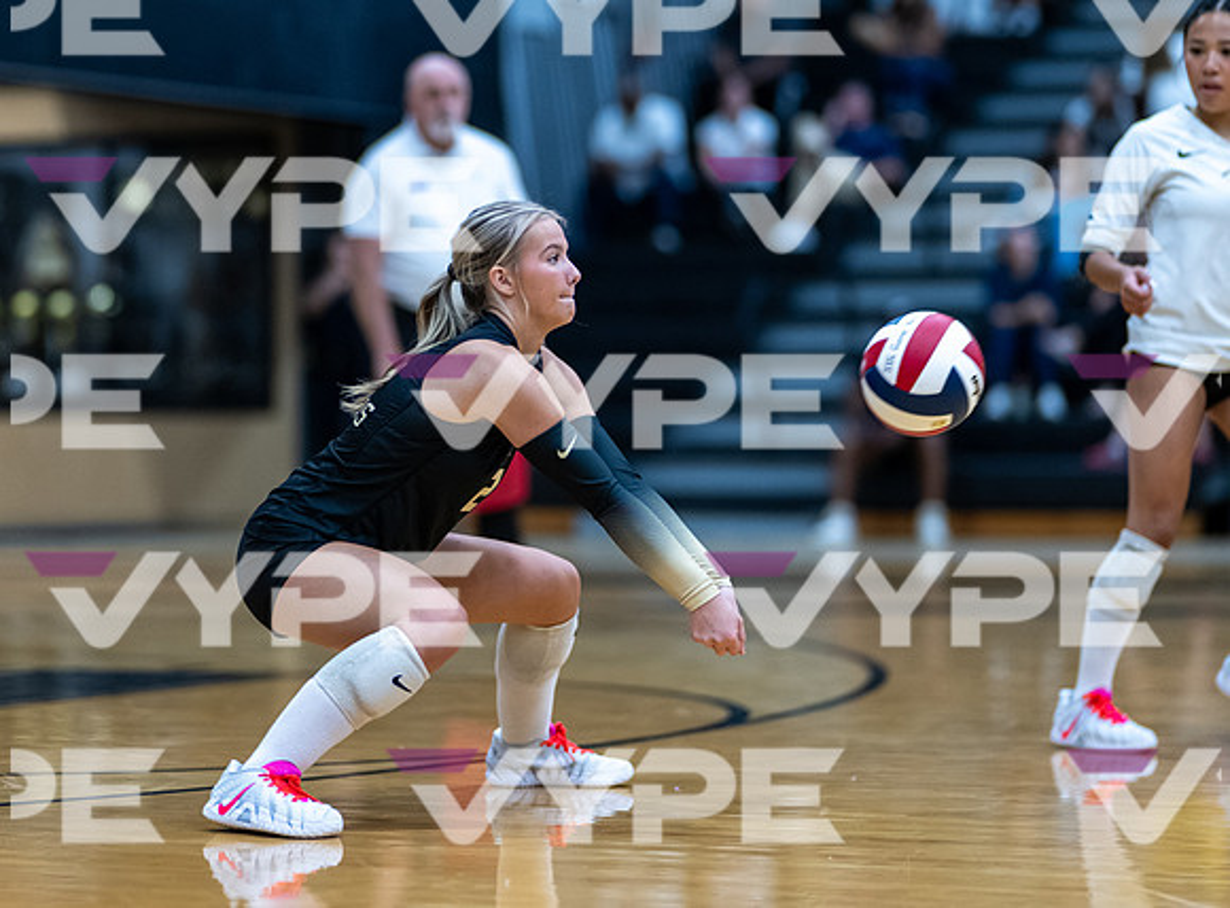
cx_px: 568
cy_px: 277
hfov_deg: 15.2
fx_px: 4605
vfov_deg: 11.2
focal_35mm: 130
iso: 1250
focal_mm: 85
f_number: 1.2
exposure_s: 1/1600
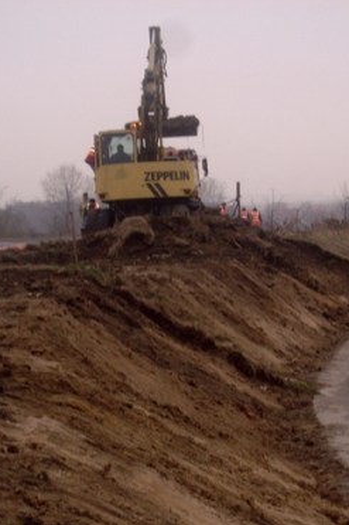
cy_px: 262
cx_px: 208
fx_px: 1877
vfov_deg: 15.9
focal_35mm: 129
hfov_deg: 10.6
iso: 100
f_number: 5
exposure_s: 1/90
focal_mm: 15.3
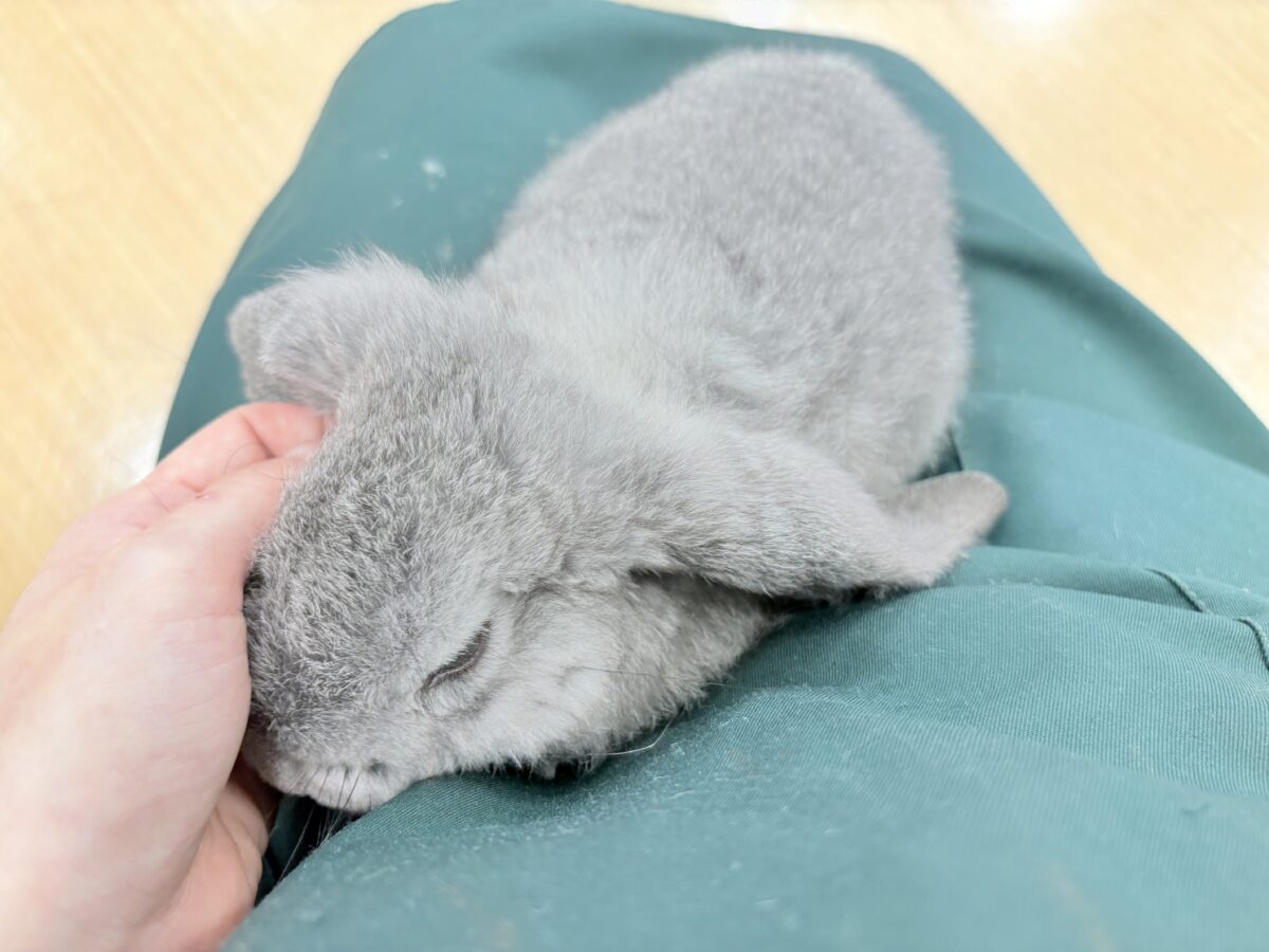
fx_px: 953
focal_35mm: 26
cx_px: 634
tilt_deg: -66.7
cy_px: 476
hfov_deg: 67.3
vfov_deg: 53.1
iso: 125
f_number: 1.6
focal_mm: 5.96
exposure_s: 1/50
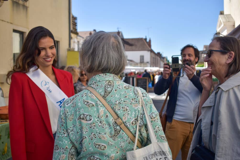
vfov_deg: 32.2
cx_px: 122
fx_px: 277
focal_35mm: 42
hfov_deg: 46.9
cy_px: 82
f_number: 4
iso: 200
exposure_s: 1/1600
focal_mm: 27
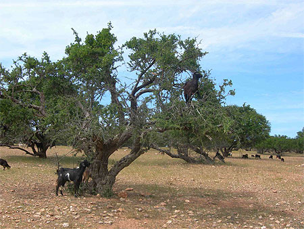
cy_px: 114
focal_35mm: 38
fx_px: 334
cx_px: 152
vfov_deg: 37.8
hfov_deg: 49.0
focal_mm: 7.8
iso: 50
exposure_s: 1/353
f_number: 4.8
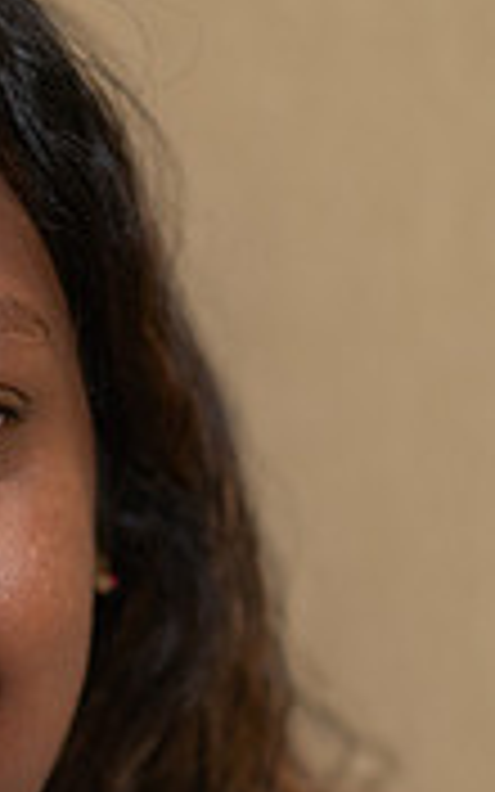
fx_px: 6389
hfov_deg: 4.4
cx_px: -225
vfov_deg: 7.1
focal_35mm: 296
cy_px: 605
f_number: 1.8
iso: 500
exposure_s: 1/200
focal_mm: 85
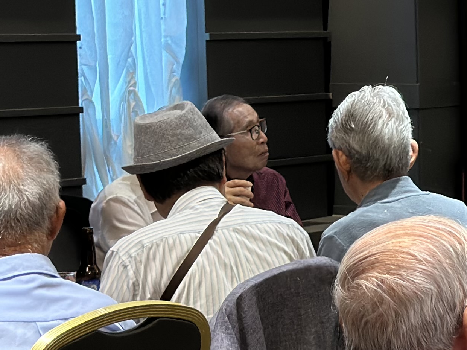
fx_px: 2104
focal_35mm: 156
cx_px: 660
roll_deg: +0.3
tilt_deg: -3.3
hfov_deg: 12.2
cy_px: 145
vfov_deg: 9.5
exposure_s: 1/60
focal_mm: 6.86
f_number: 1.78
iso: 250
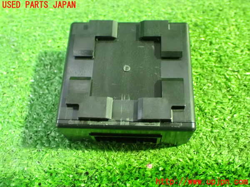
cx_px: 125
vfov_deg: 37.7
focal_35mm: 38
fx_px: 274
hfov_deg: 49.0
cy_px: 94
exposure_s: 1/15
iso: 1600
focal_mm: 6.83
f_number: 2.7
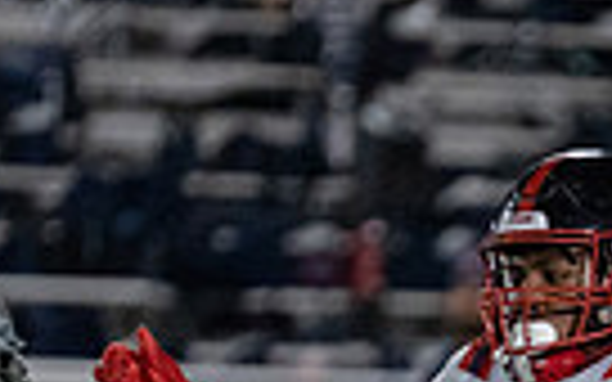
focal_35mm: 1110
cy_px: 771
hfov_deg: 1.9
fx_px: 18514
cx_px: 746
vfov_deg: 1.2
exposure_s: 1/1250
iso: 4000
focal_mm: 200
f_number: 2.8
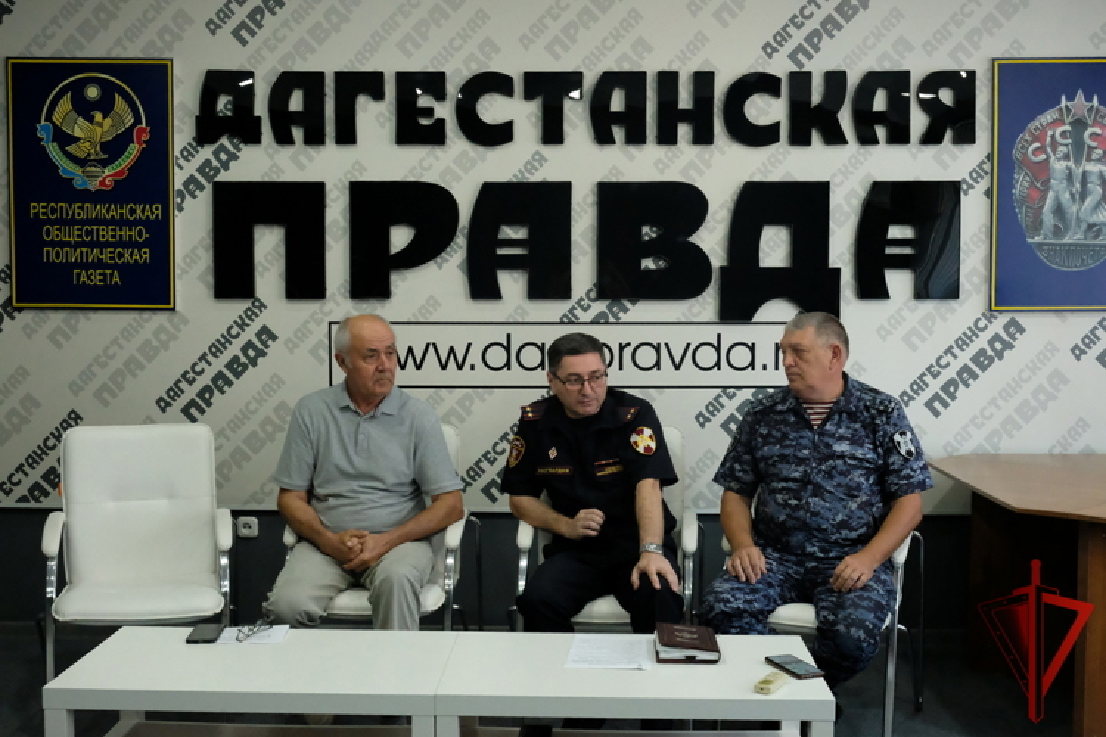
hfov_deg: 46.4
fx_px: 1290
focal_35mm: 42
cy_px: 368
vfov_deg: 31.9
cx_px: 553
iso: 12800
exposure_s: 1/240
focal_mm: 27.7
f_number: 7.1
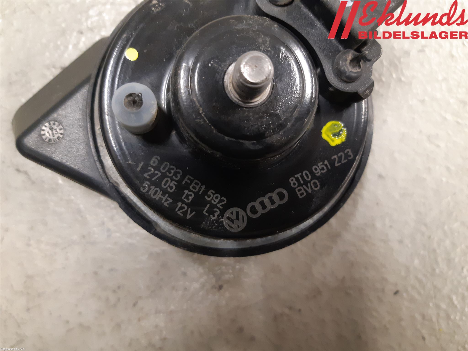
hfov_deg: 67.3
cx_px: 234
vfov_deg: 53.1
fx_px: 352
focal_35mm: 26
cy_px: 176
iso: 250
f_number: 1.7
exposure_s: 1/33
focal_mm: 3.93
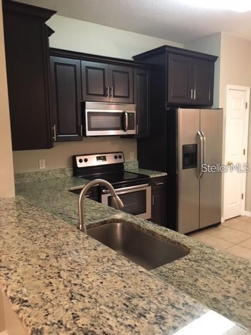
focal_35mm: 29
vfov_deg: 61.7
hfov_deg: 48.2
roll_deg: +0.8
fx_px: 280
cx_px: 126
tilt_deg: -6.1
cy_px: 168
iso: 250
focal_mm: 4.15
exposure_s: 1/15
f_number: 2.2
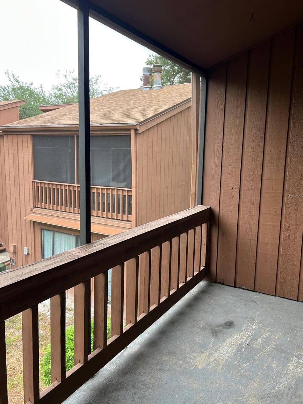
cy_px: 196
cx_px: 154
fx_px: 315
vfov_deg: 65.3
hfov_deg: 51.4
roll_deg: -1.2
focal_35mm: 27
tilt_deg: -8.0
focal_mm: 5.7
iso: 50
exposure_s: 1/121
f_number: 1.5
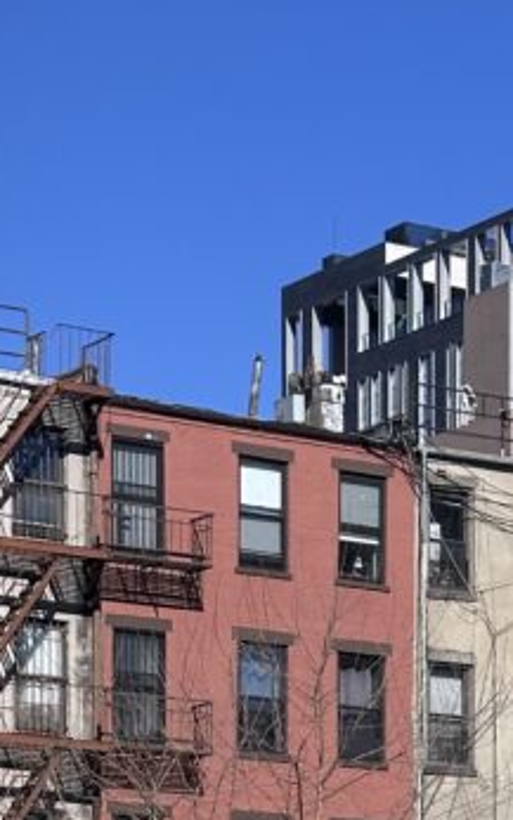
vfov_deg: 13.3
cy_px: 1165
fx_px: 3354
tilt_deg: +0.3
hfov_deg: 8.6
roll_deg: -0.6
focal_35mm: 150
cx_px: 742
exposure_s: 1/5556
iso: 64
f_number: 1.78
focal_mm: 6.86
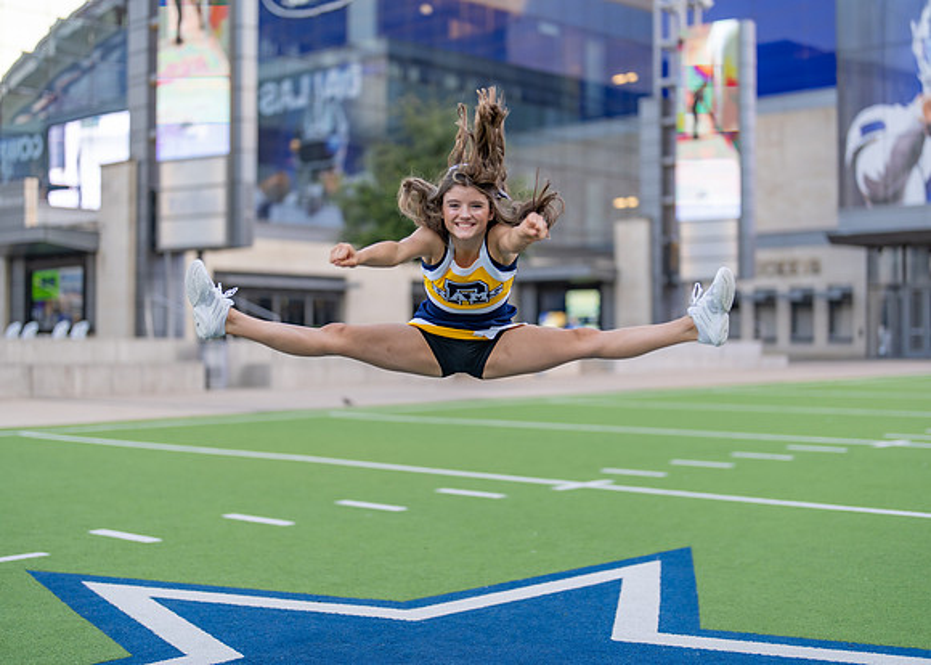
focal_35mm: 54
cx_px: 460
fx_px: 1420
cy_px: 333
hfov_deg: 36.3
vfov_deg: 26.3
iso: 250
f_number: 1.2
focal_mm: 50
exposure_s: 1/1250
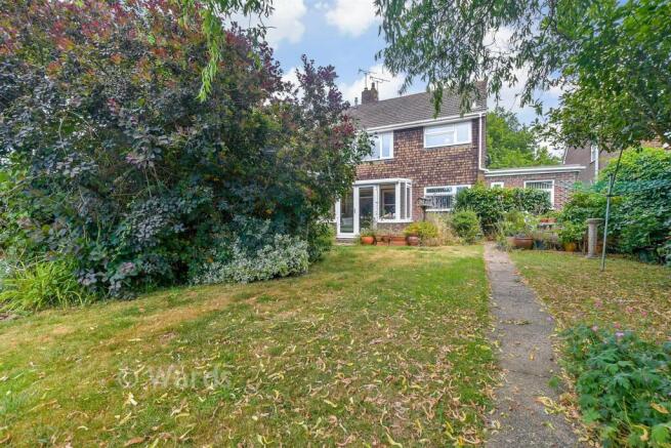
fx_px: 280
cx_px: 336
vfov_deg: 77.4
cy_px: 224
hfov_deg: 100.4
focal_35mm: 15
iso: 160
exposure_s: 1/100
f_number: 8
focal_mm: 10
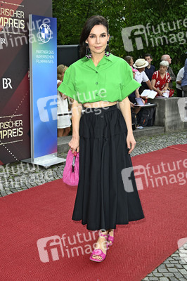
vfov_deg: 50.7
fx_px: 297
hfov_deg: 35.0
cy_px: 140
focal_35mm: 38
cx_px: 94
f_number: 5.6
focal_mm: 38
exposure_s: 1/250
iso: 640
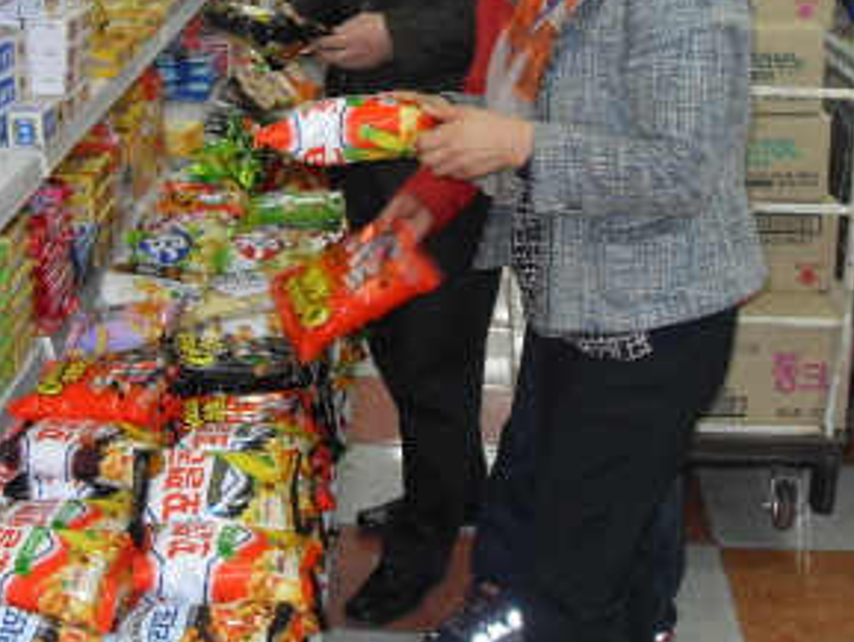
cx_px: 281
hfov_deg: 30.0
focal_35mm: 64
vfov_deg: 22.6
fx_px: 1580
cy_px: 111
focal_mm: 6.3
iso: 100
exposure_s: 1/45
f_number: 2.8
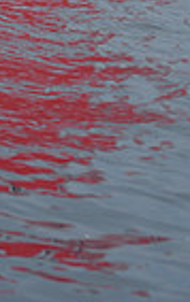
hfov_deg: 3.9
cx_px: 114
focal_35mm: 341
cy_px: -274
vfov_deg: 6.0
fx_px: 2819
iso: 250
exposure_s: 1/800
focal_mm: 82
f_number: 6.3
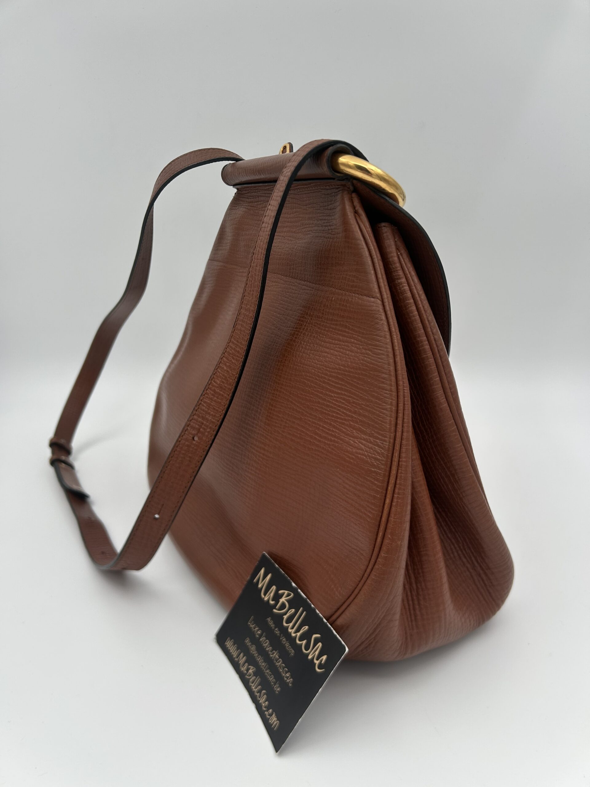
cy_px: 394
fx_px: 591
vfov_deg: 67.3
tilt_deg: -18.5
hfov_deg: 53.1
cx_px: 295
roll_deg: +0.6
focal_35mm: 26
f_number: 1.5
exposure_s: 1/692
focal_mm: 5.7
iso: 50
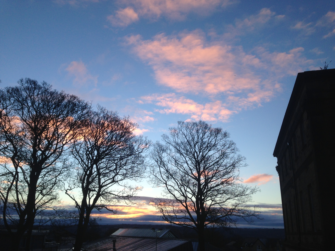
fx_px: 319
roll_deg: -2.4
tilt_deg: +19.4
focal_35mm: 33
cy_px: 126
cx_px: 168
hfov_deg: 55.4
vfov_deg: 42.9
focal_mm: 4.12
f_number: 2.4
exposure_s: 1/404
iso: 50
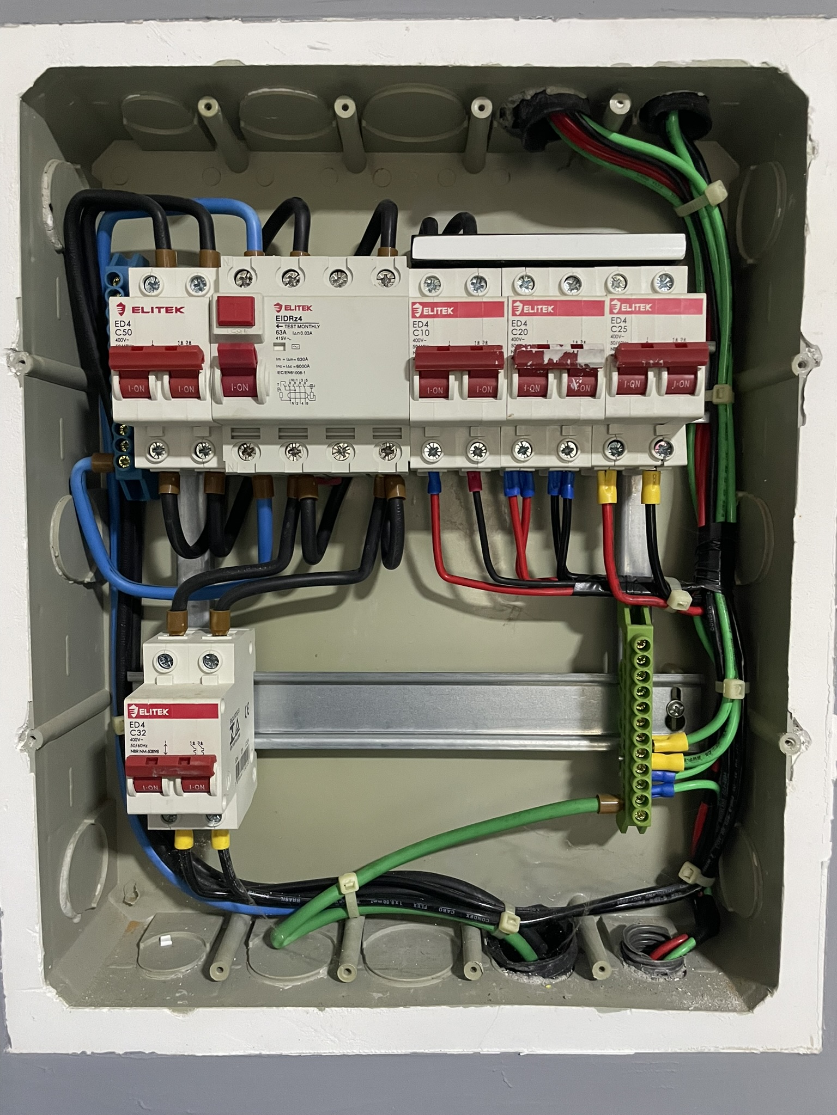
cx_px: 418
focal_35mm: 26
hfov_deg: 53.1
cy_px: 558
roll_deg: +0.5
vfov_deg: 67.3
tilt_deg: -3.8
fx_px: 838
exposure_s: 1/40
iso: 640
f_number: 1.6
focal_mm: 4.2
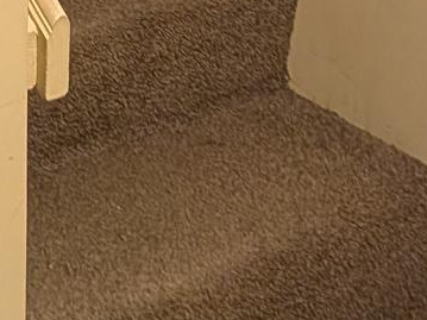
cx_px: -359
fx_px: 1689
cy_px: -548
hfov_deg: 13.0
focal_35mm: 137
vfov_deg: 9.2
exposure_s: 1/30
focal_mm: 4.53
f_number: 1.7
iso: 253
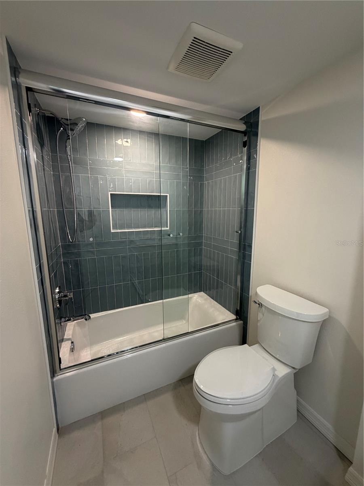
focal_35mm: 14
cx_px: 182
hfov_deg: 85.7
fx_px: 196
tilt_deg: -10.4
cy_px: 243
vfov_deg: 102.1
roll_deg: +0.2
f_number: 2.2
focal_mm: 2.22
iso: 250
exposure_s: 1/120
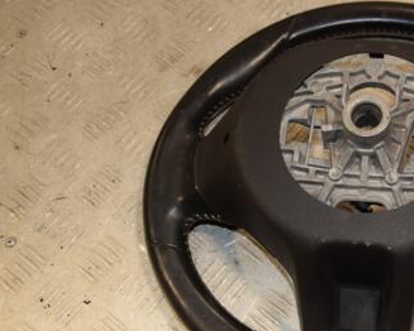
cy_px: 193
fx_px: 760
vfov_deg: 24.6
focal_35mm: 62
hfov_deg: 29.4
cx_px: 362
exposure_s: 1/200
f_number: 5
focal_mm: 24
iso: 800
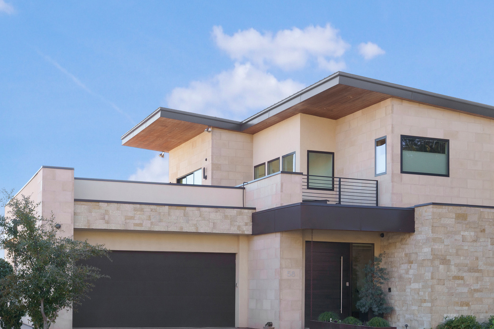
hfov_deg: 33.5
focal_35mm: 60
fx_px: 820
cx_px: 287
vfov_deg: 22.3
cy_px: 281
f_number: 11
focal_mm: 33.4
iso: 250
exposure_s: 1/100
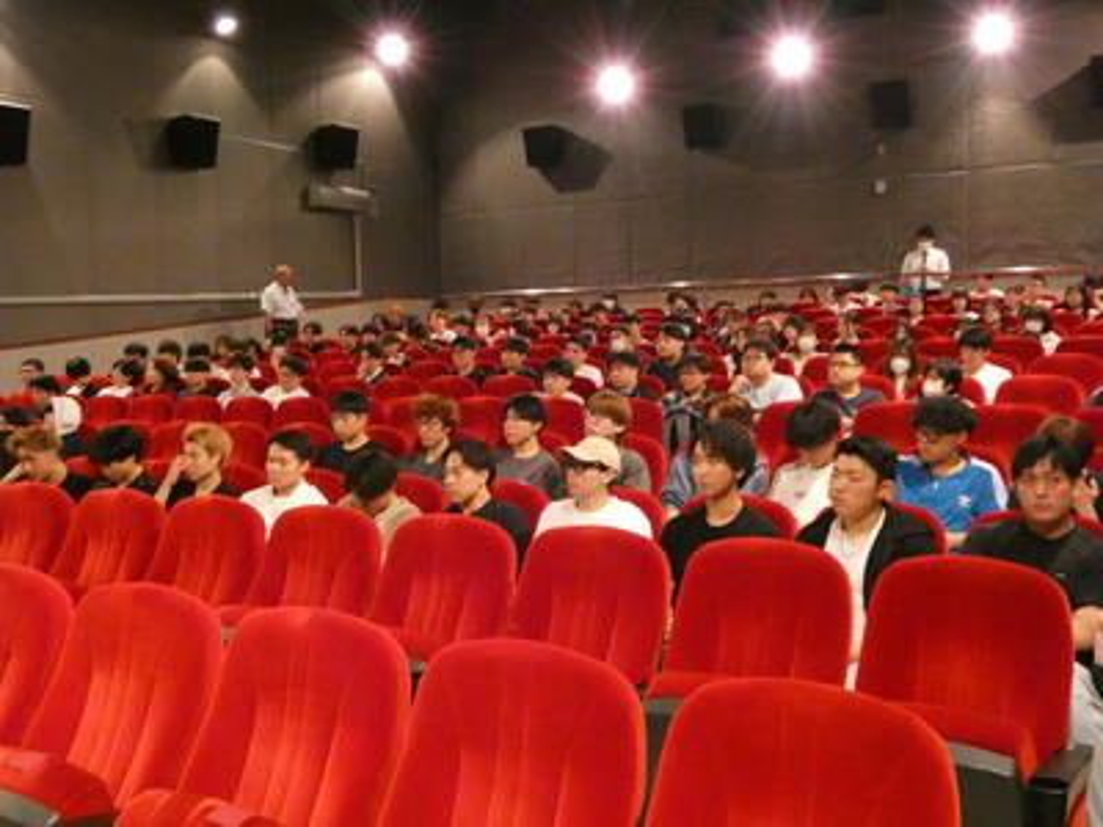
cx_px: 552
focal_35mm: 36
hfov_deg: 51.4
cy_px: 414
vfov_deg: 39.7
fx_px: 1147
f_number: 3.5
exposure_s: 1/25
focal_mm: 6.5
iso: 1600
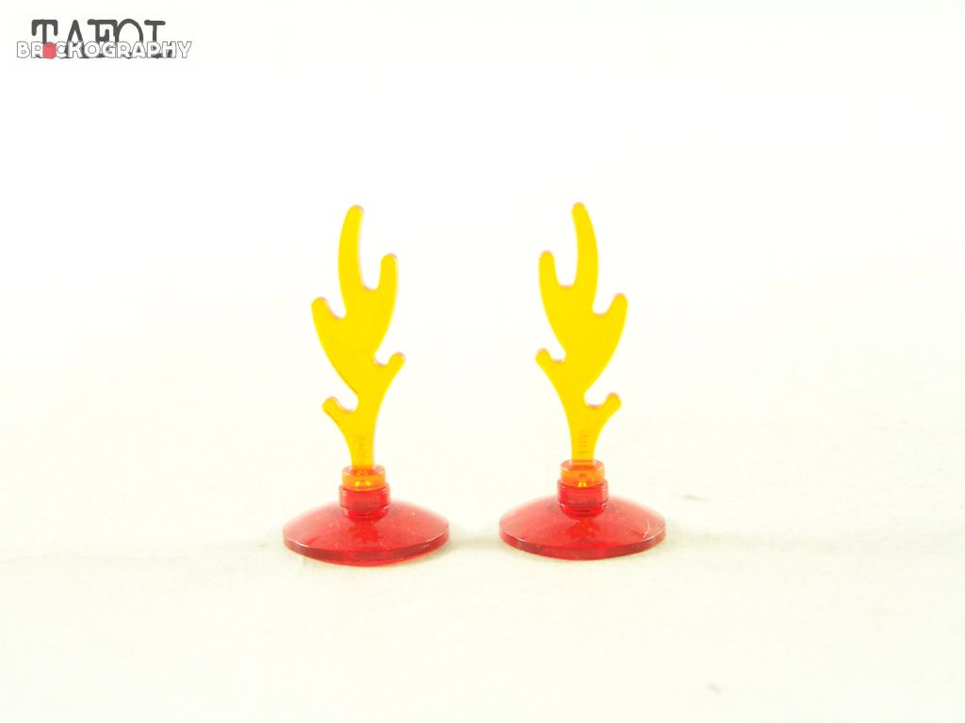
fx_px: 2286
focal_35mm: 82
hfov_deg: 23.8
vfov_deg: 18.0
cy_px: 362
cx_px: 482
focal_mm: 13.7
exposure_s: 1/60
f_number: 3.2
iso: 400
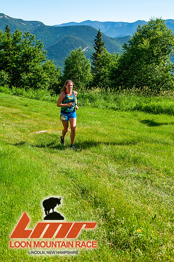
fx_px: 371
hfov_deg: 26.4
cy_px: 131
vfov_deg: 38.9
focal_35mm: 51
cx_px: 87
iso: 200
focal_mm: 34
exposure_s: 1/400
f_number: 8
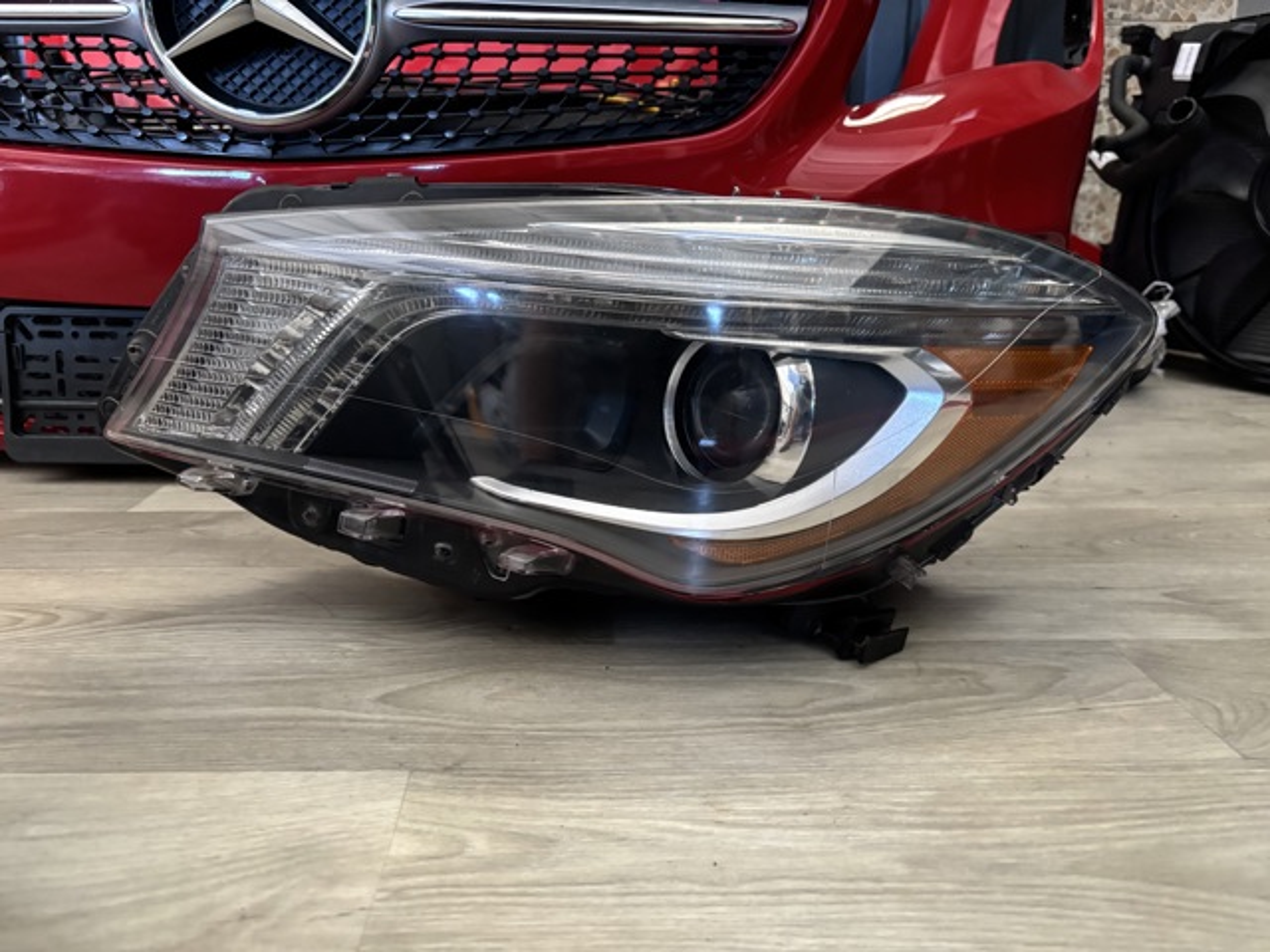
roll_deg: +1.0
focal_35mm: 26
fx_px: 954
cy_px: 476
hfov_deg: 67.3
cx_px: 635
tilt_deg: -14.6
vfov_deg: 53.1
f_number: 1.6
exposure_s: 1/58
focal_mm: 5.96
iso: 500
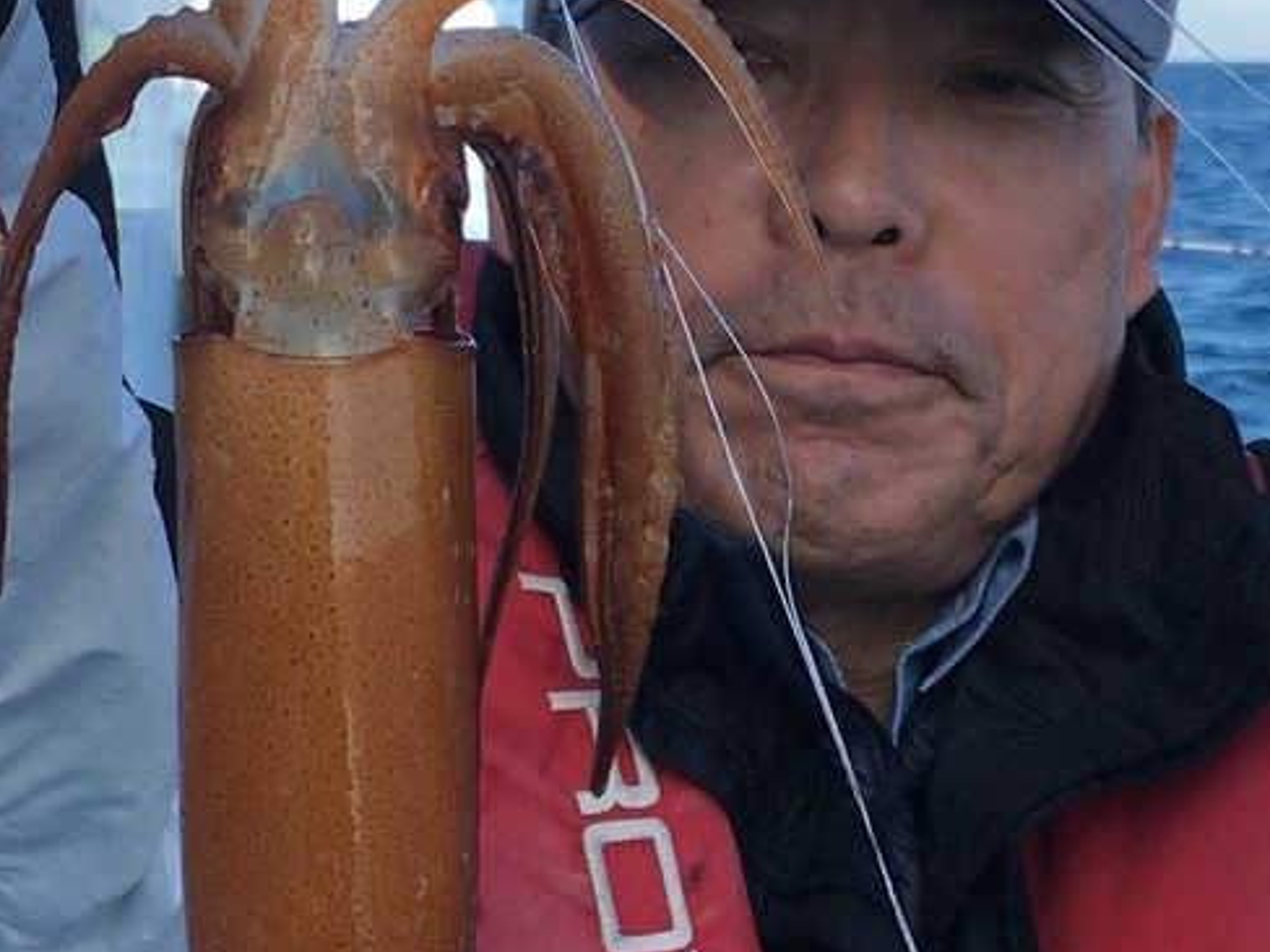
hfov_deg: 25.2
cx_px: 1038
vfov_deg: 19.1
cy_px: 812
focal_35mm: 76
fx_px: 2788
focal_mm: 4.15
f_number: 2.2
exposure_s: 1/630
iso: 25
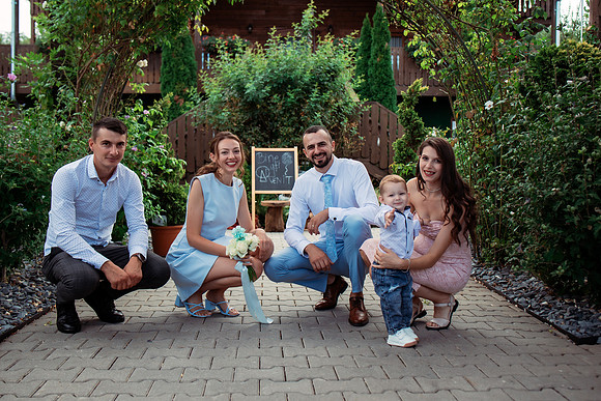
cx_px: 300
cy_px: 200
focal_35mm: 35
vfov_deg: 37.9
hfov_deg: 54.4
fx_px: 584
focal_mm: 35
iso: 320
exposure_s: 1/320
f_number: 4
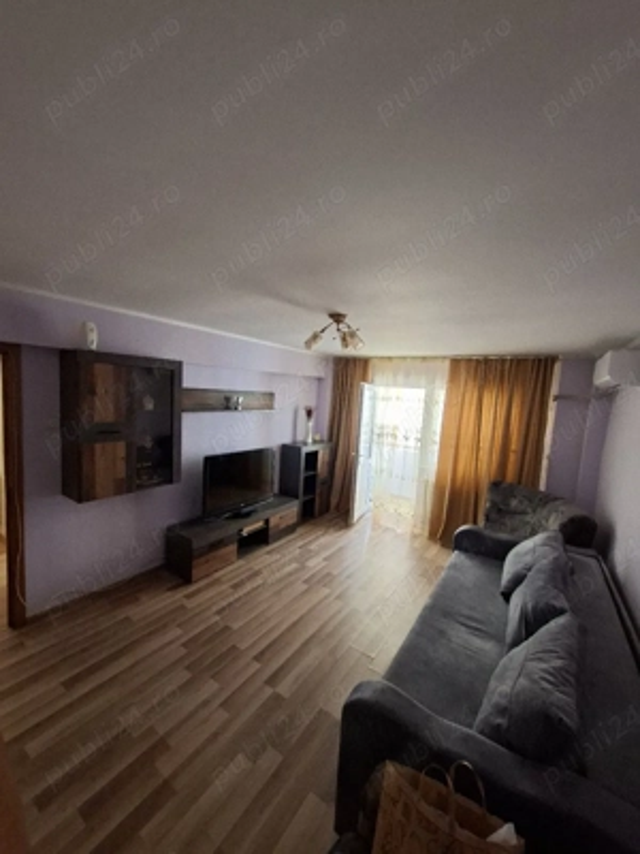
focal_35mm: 13
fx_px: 320
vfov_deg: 106.2
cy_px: 427
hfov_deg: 89.9
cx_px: 320
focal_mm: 1.74
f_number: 2.2
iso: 250
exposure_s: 1/25
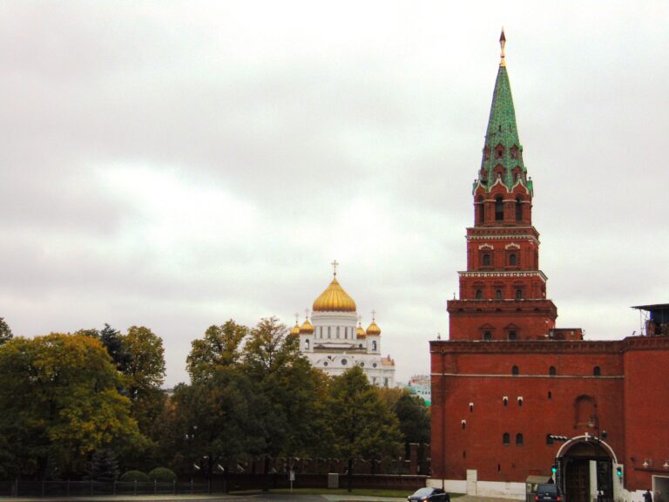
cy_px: 251
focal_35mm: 60
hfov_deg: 32.2
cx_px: 334
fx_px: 1160
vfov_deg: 24.4
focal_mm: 10.8
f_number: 3.6
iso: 80
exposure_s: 1/400
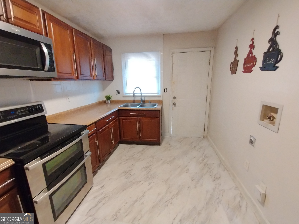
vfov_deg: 78.1
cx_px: 150
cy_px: 112
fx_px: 138
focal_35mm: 16
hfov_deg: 94.5
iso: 613
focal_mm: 1.66
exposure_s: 1/30
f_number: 2.2
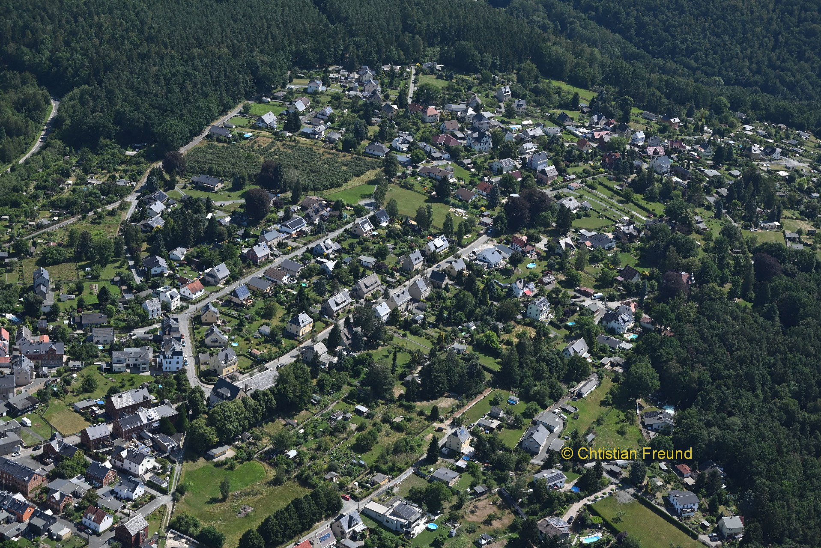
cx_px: 410
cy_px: 274
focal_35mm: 75
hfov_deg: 27.0
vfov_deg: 18.2
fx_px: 1711
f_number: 11
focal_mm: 75
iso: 800
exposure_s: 1/1000
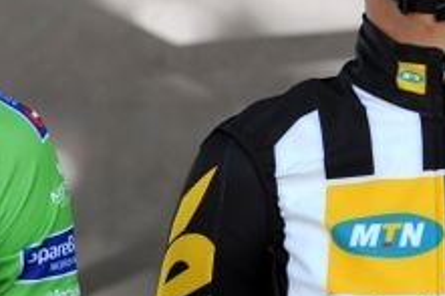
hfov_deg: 6.3
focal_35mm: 324
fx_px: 4002
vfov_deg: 4.2
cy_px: 123
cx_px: -195
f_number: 3.2
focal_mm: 70
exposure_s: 1/800
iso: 400
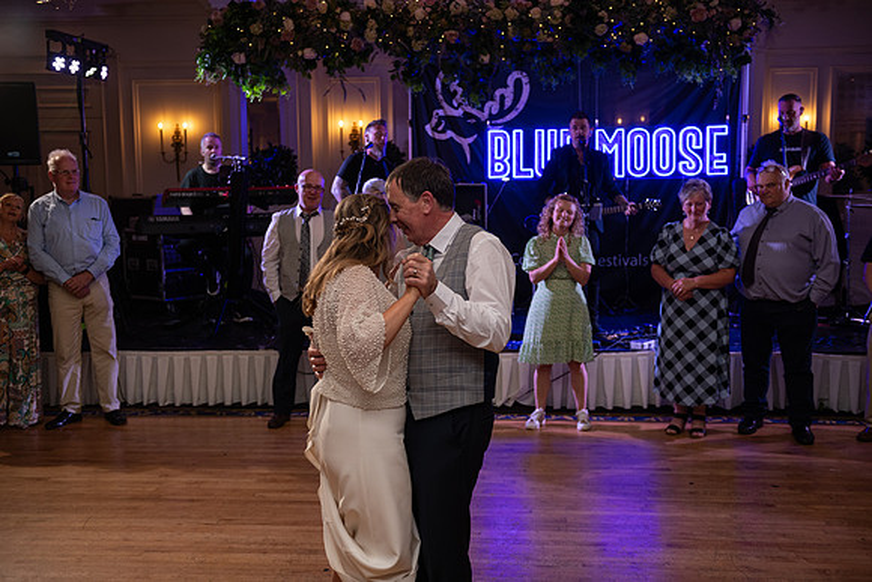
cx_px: 436
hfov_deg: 50.7
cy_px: 291
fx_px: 921
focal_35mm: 38
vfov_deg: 35.1
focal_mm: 38
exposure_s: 1/160
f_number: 3.5
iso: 500
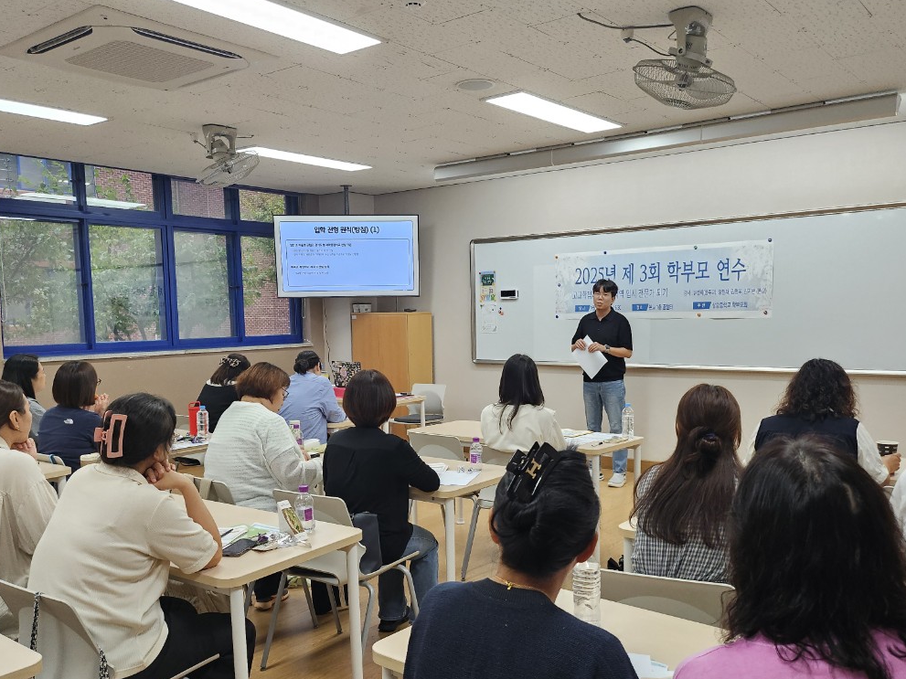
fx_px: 811
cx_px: 459
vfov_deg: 45.3
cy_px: 386
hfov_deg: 58.4
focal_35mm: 31
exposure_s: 1/120
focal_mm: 5
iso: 100
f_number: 1.8
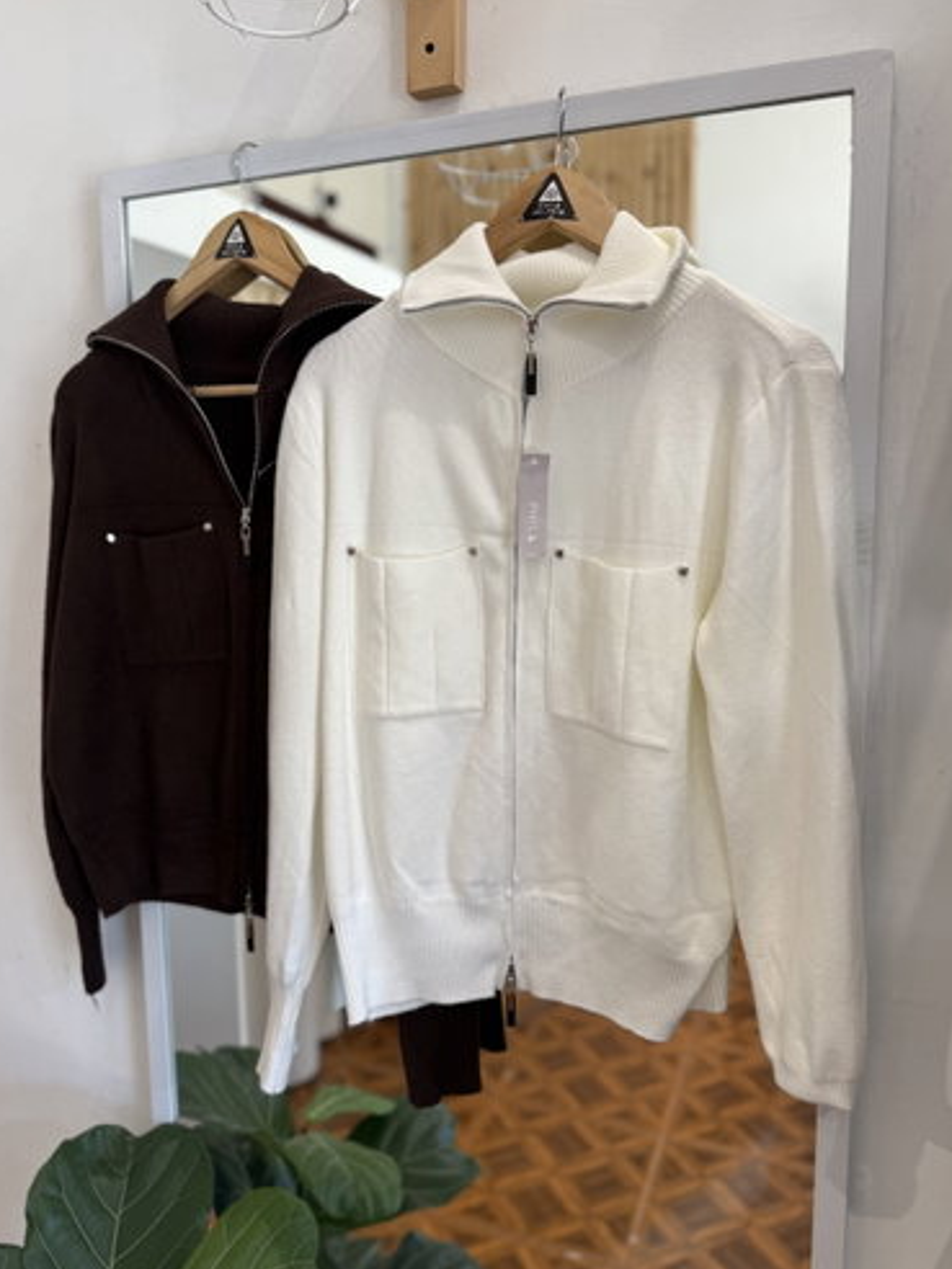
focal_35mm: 26
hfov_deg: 53.1
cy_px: 615
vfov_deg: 67.3
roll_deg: -0.1
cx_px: 459
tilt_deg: -8.5
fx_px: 953
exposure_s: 1/121
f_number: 1.78
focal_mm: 6.76
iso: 100
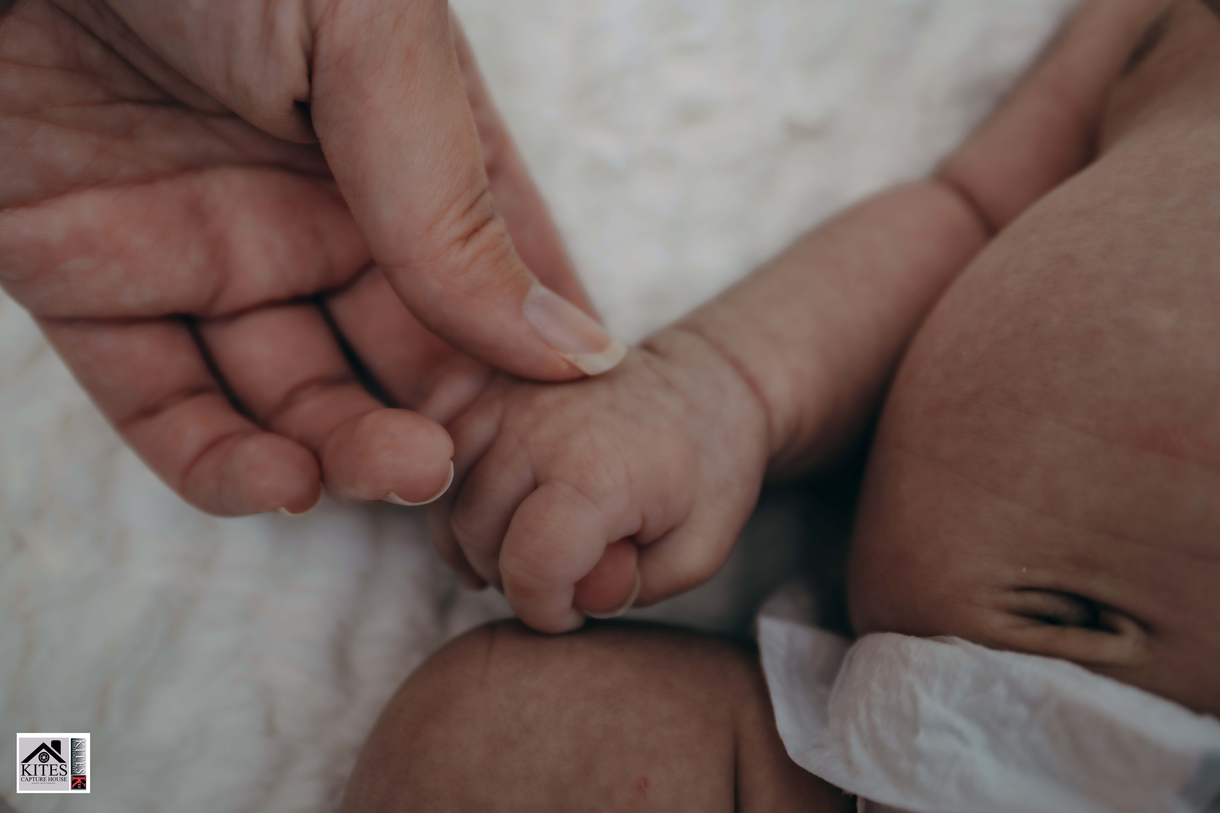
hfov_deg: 54.4
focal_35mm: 35
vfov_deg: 37.9
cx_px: 610
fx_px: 1186
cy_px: 406
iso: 160
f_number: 4
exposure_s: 1/100
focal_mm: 35
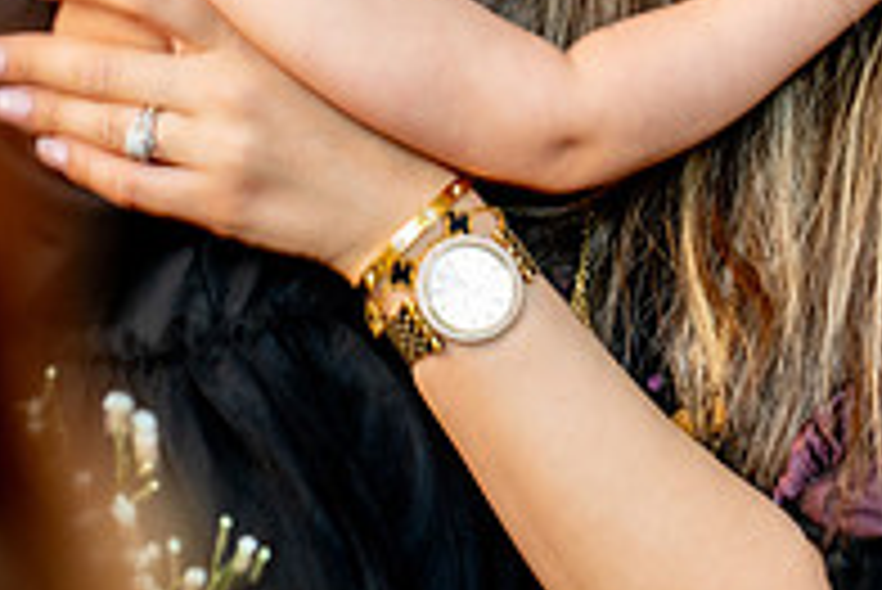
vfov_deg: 6.9
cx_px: 612
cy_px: -173
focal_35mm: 198
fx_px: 4854
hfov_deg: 10.4
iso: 800
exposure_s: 1/160
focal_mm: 67
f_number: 2
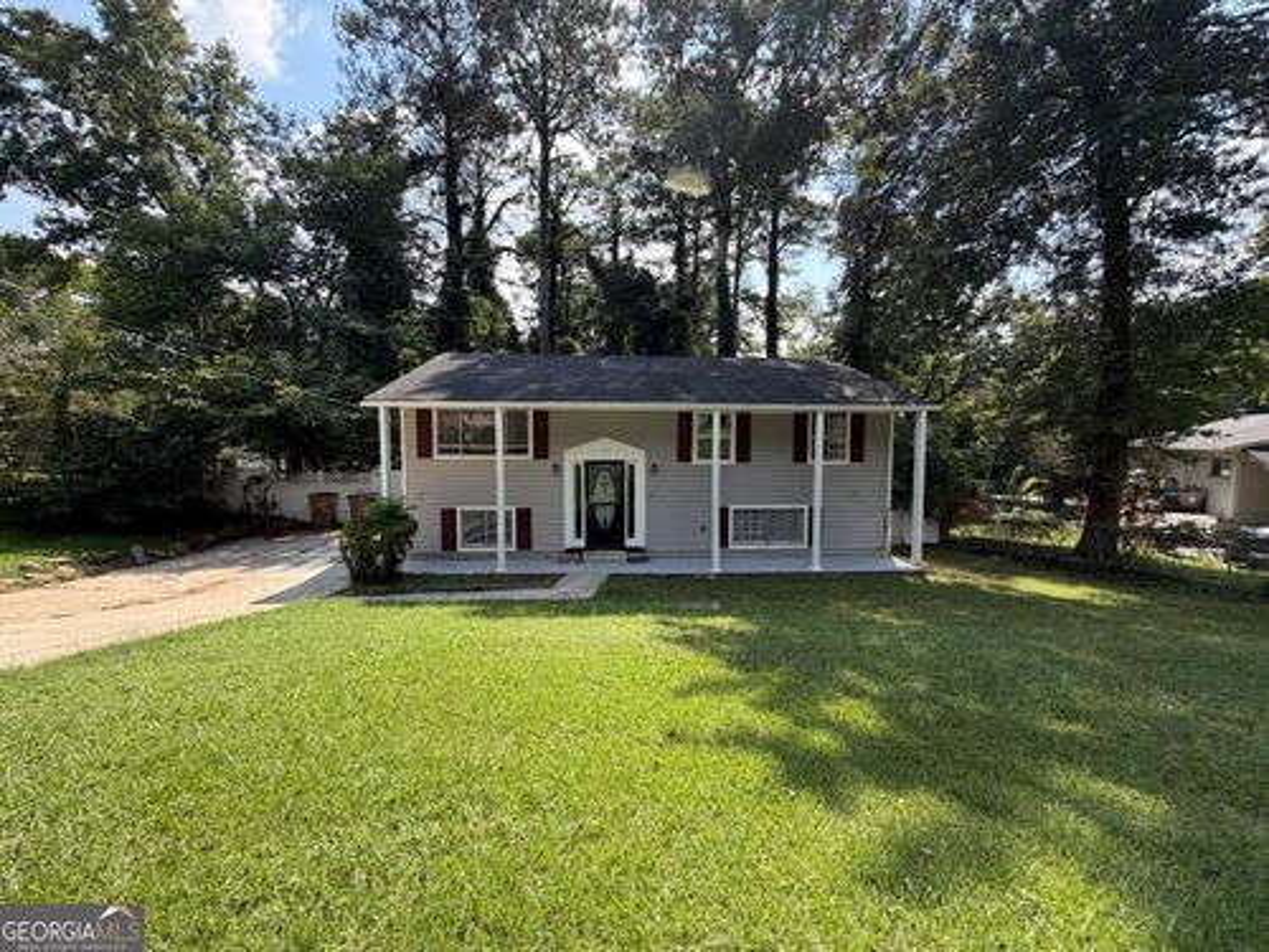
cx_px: 634
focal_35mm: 14
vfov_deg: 85.7
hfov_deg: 102.1
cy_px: 476
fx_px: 513
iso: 40
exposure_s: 1/502
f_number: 2.2
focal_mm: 2.22
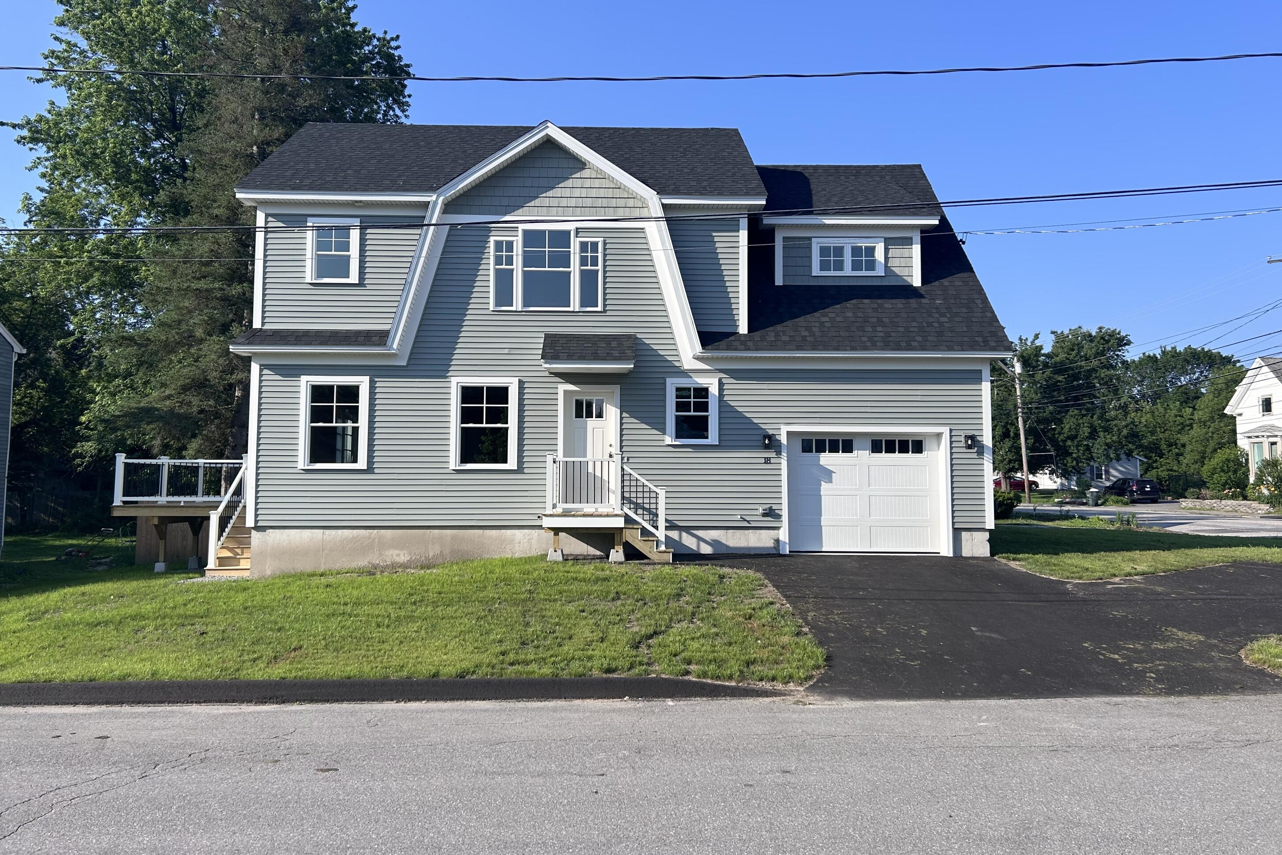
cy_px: 394
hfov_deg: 65.5
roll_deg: +0.0
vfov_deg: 46.4
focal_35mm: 28
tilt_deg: +4.2
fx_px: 997
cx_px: 628
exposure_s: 1/3077
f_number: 1.5
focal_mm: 5.7
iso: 50
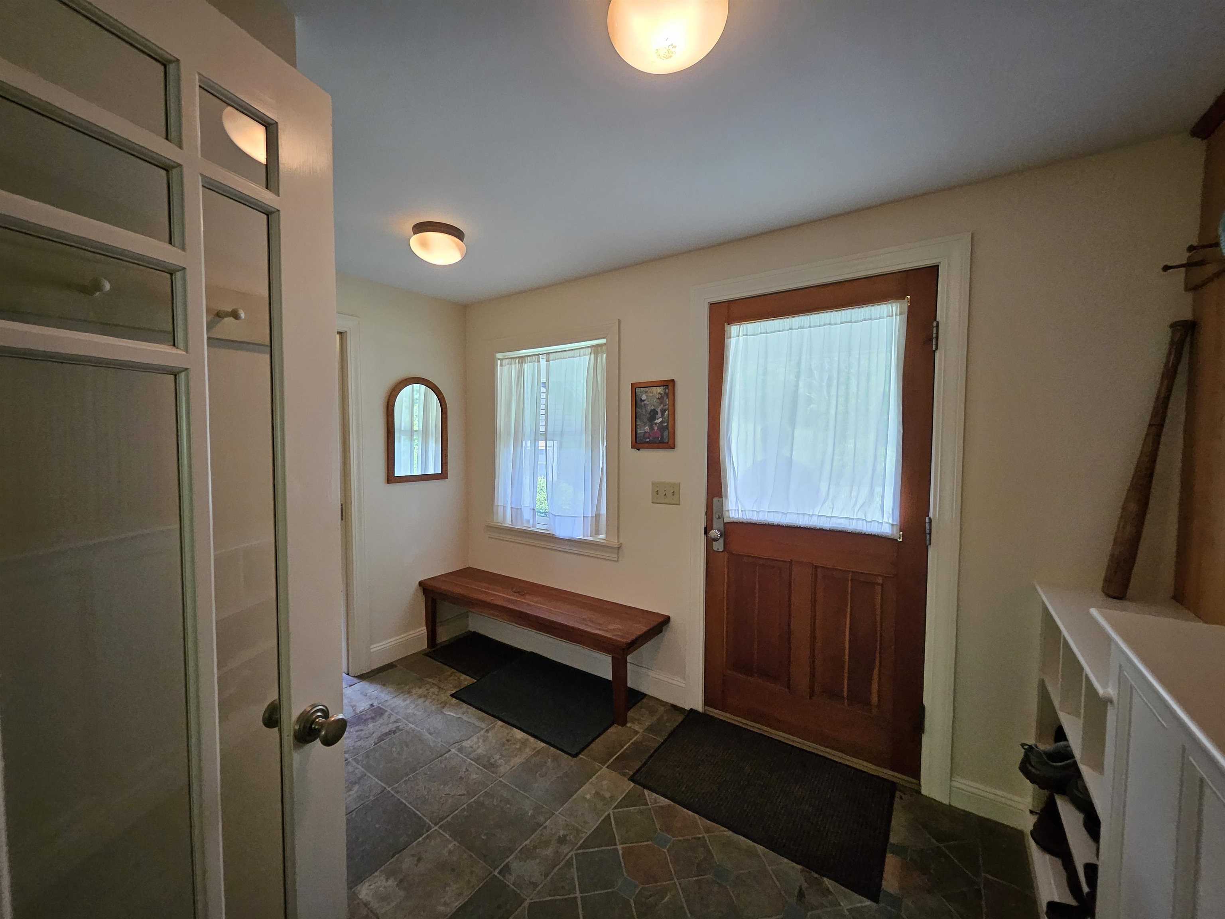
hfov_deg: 106.2
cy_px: 460
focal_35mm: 13
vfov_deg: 89.9
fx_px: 460
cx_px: 612
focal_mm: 1.74
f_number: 2.2
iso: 400
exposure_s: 1/60
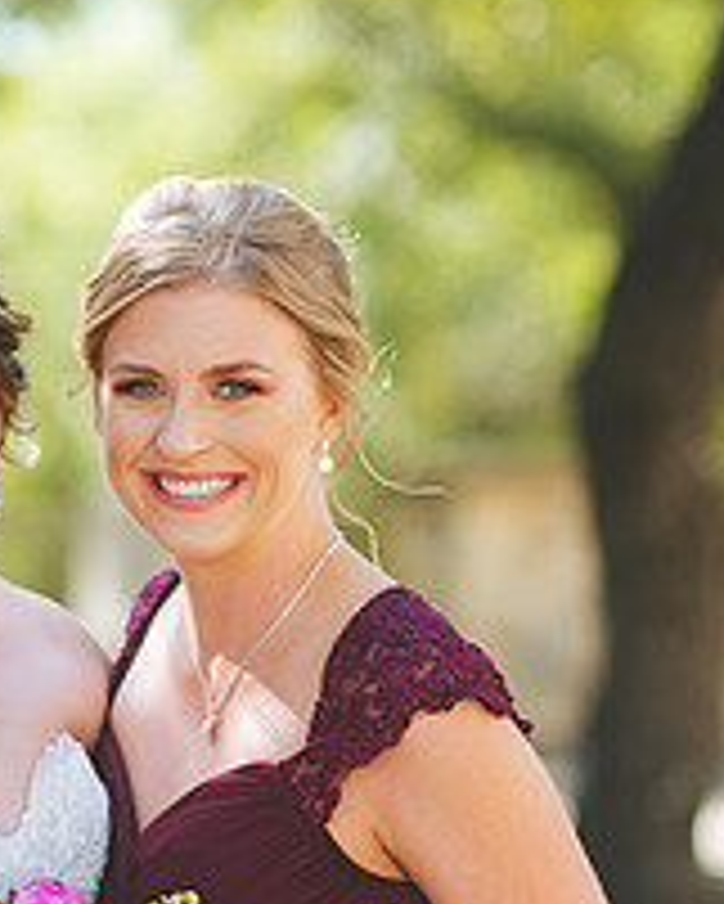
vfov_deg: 10.8
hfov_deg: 8.7
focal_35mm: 178
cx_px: 65
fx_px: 4764
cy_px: 873
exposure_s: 1/500
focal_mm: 85
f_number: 2
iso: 160
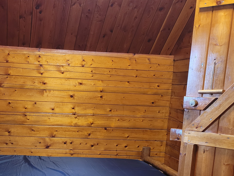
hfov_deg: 38.5
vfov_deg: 29.6
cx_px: 55
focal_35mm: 48
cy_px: 141
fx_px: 324
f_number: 1.8
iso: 500
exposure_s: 1/40
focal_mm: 5.4
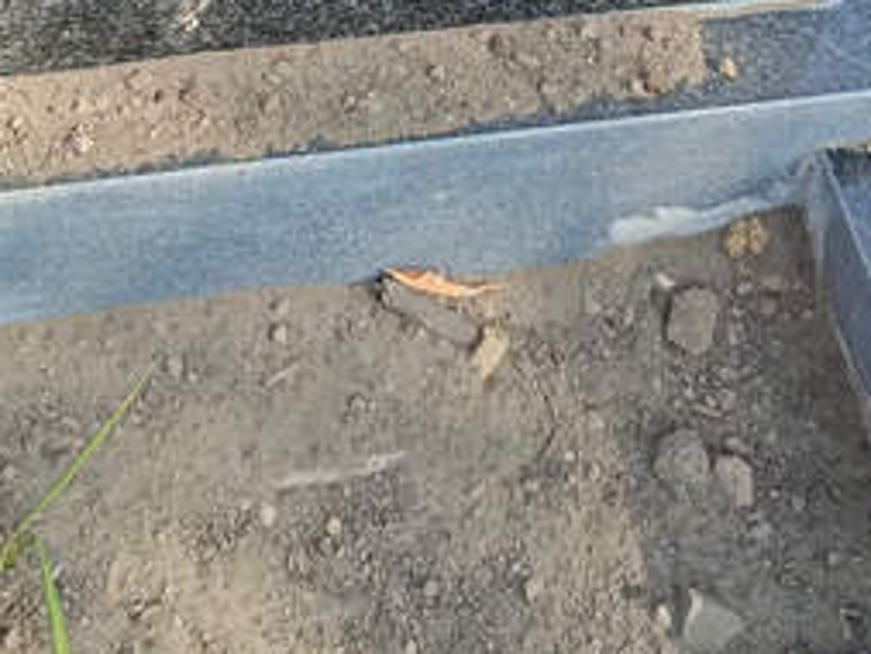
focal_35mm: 79
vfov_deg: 16.8
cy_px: -361
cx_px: 454
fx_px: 1989
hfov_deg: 24.7
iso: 112
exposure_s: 1/332
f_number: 1.69
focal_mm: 4.76
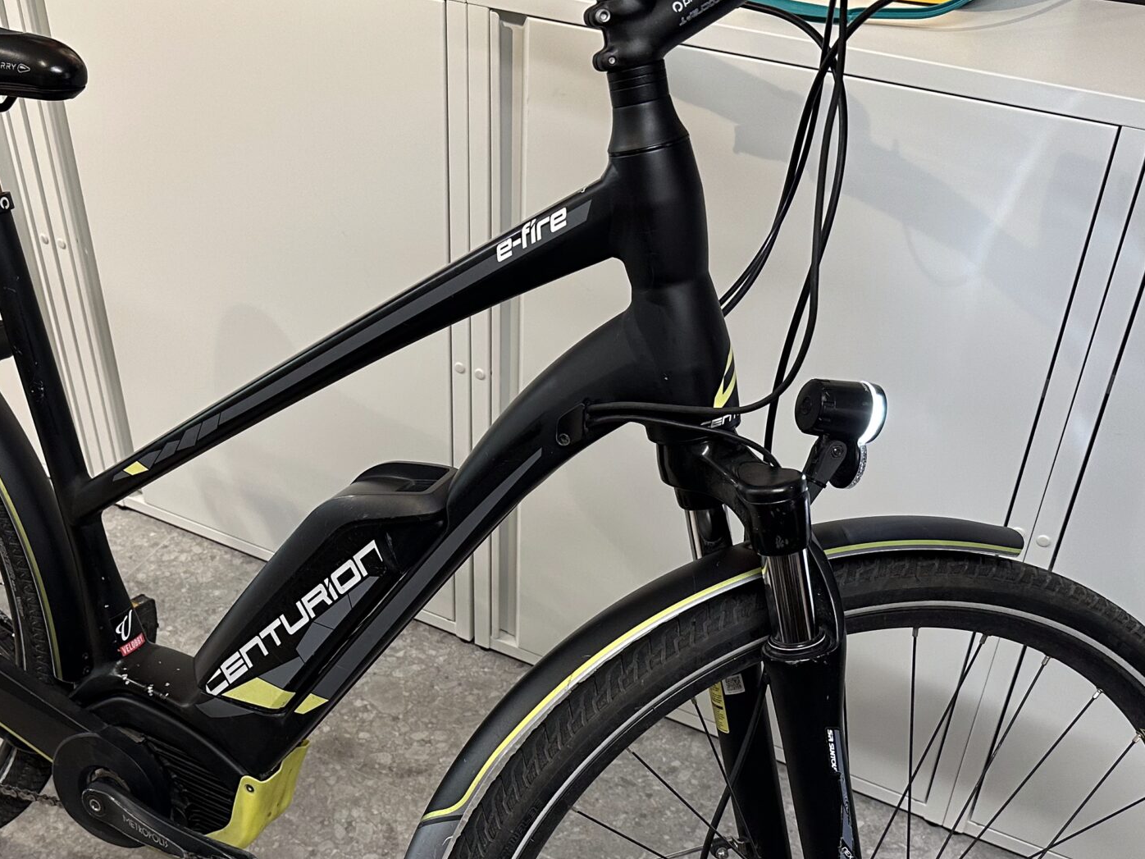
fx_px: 1455
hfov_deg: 42.6
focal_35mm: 44
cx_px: 430
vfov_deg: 32.6
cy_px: 564
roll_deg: +2.1
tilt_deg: -40.8
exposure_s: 1/100
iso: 200
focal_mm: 6.86
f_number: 1.78
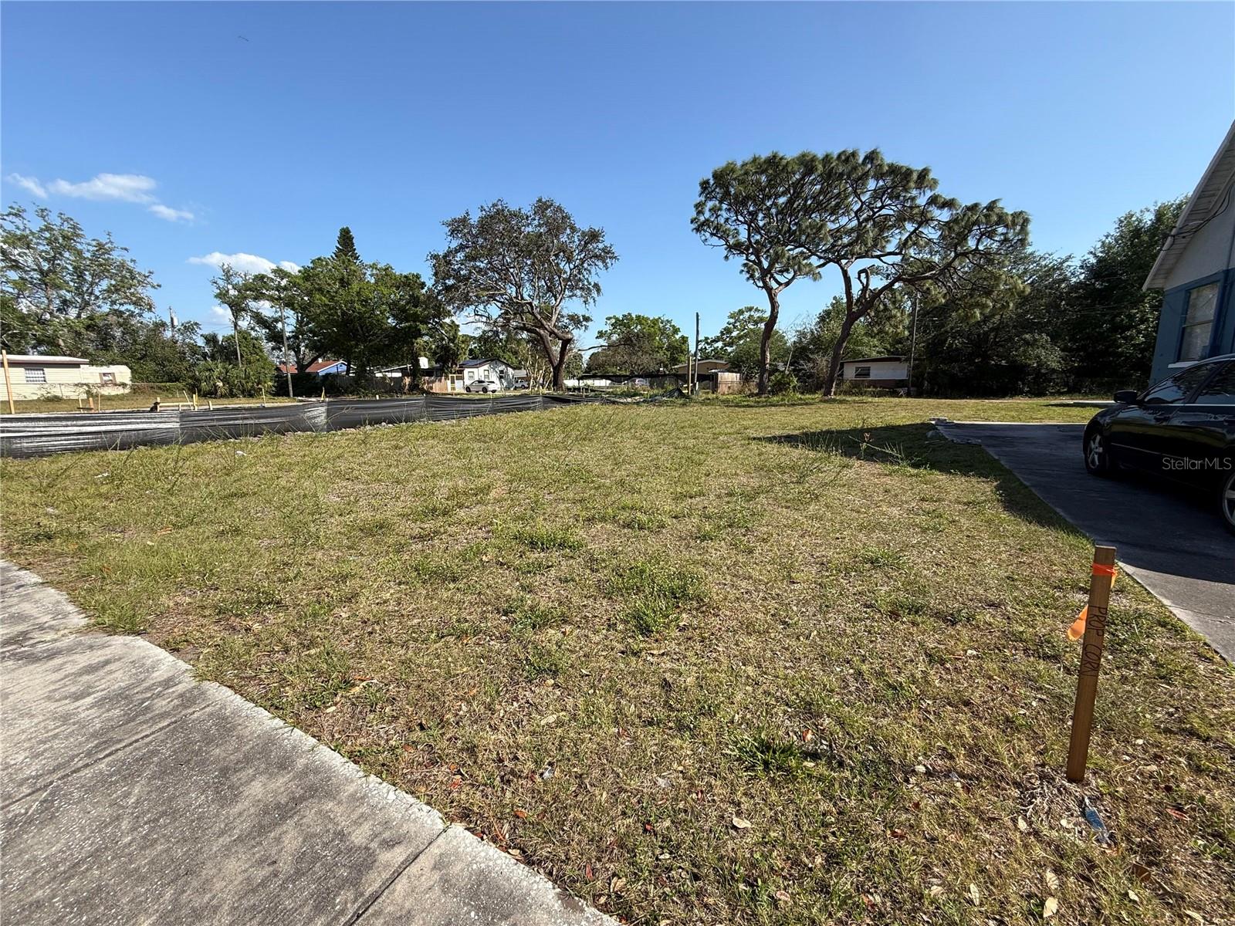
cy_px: 463
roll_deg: +0.2
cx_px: 618
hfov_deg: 102.1
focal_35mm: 14
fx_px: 499
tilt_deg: -8.5
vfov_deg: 85.7
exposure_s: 1/518
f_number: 2.2
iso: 20
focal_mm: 2.22
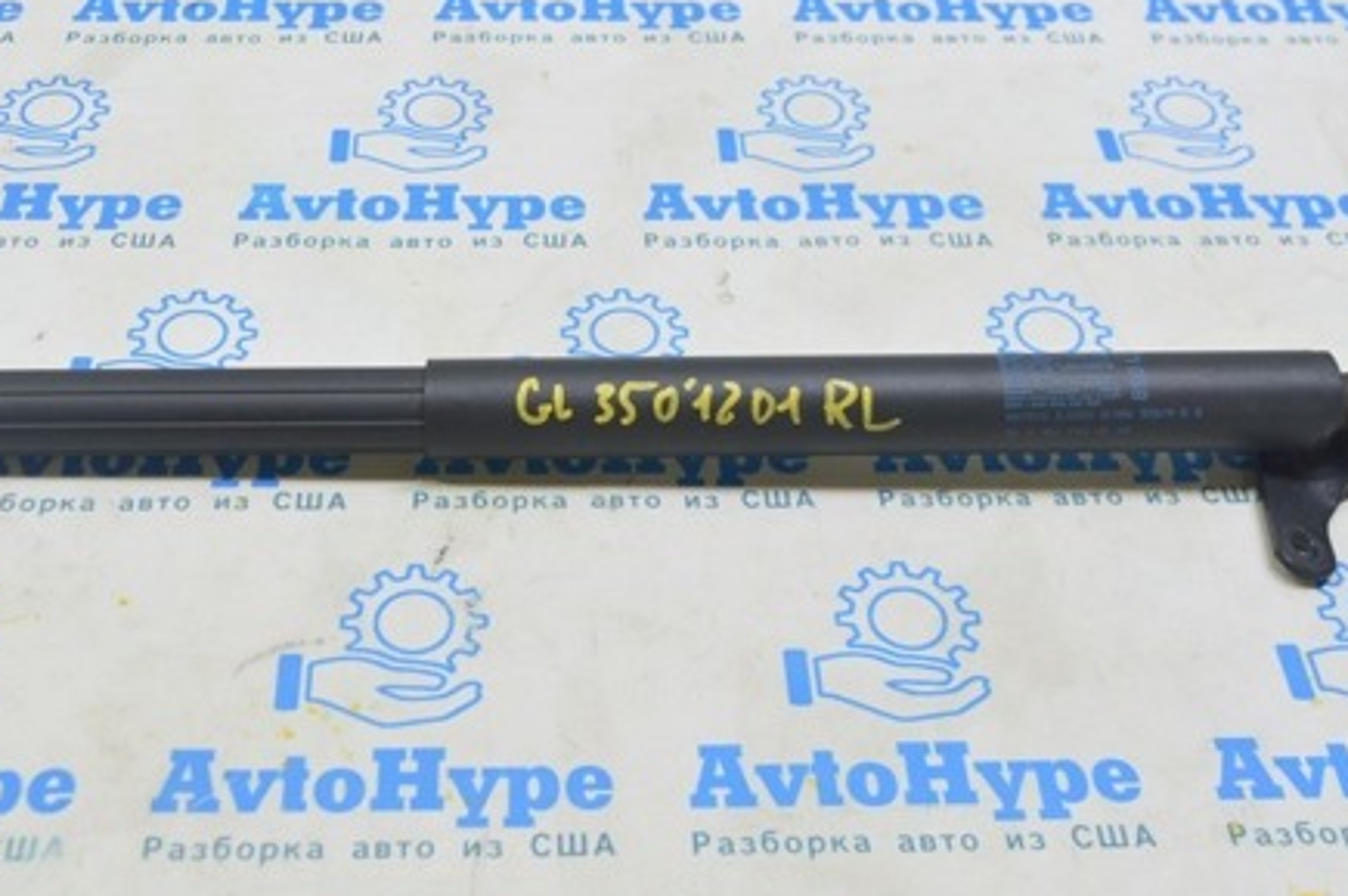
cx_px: 548
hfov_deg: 37.4
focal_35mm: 53
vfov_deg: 25.4
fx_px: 1982
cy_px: 321
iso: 400
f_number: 5.6
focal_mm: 24
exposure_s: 1/20
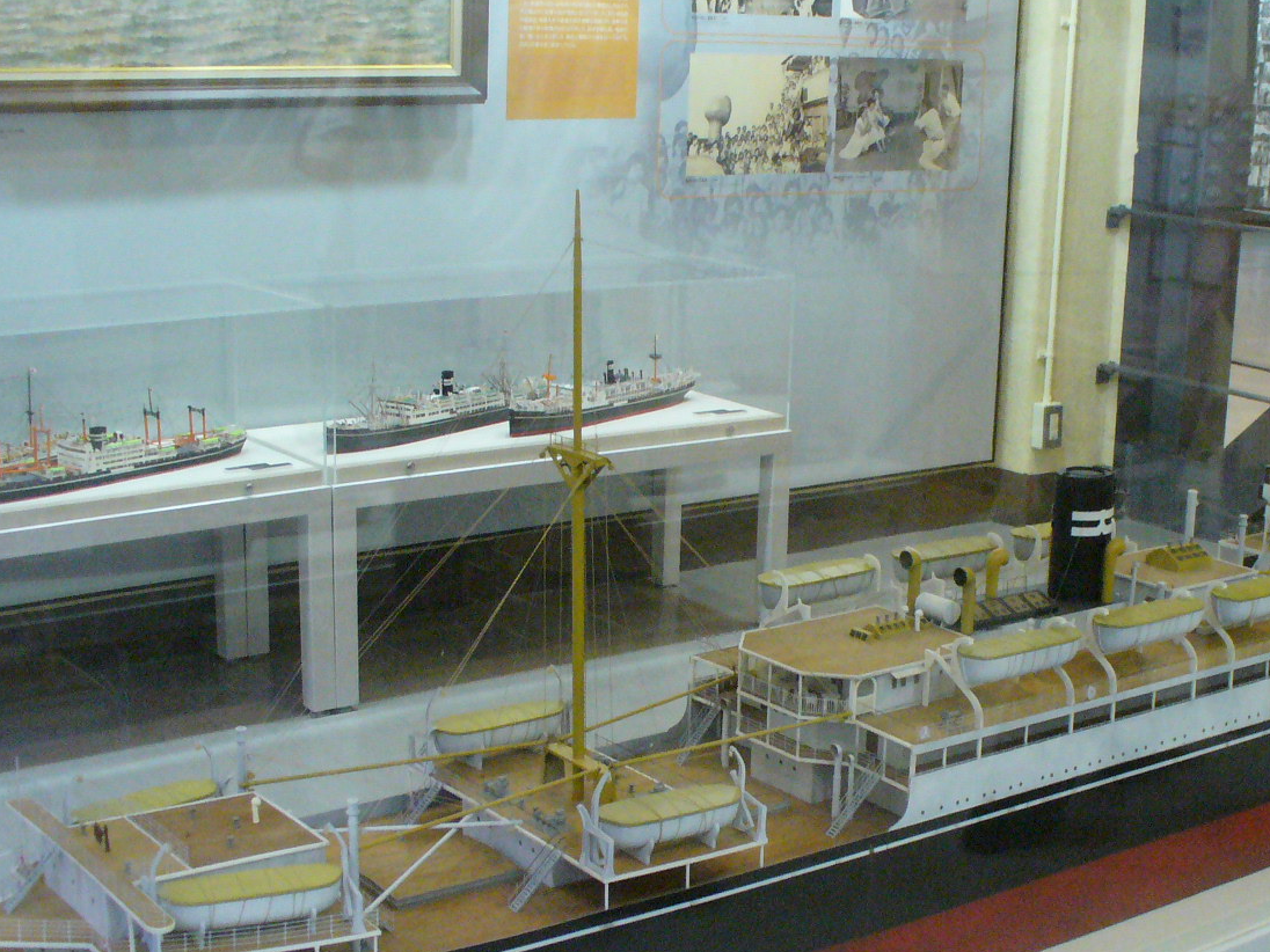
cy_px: 607
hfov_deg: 35.4
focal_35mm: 54
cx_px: 794
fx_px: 1981
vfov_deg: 26.9
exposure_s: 1/50
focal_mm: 6.1
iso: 400
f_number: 2.8
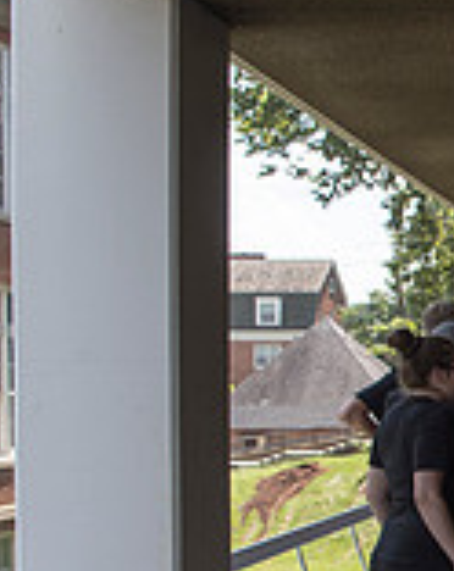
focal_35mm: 84
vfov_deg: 22.4
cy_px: 478
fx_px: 1416
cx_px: 747
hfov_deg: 16.1
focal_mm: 24
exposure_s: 1/500
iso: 160
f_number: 5
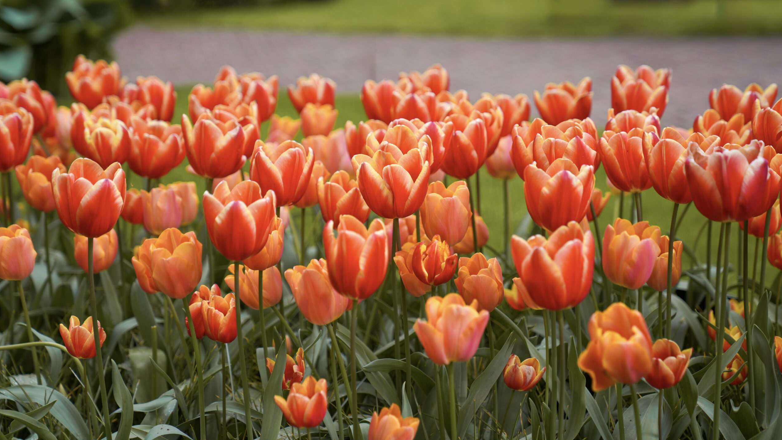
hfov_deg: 28.6
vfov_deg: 16.3
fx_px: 1534
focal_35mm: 74
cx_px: 392
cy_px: 184
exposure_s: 1/320
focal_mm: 70
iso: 100
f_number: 2.8
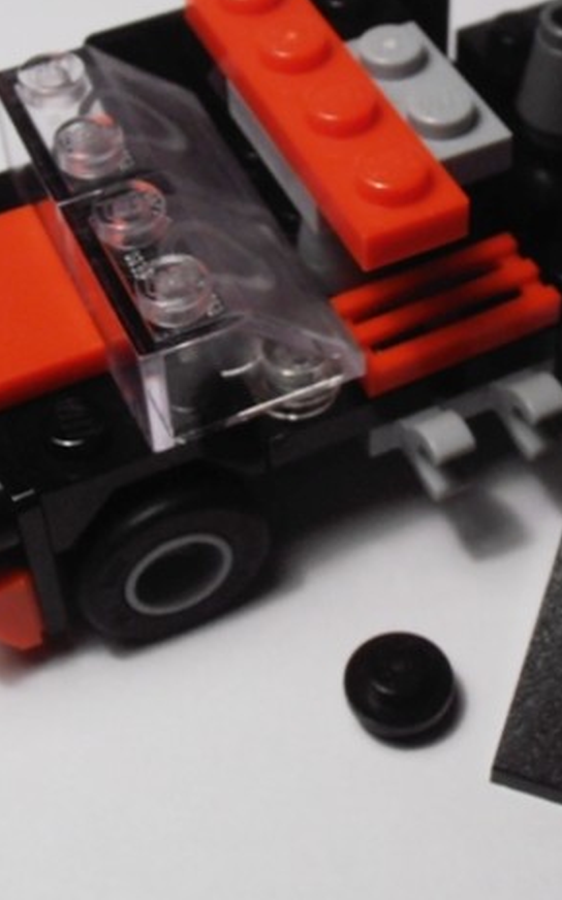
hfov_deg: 17.0
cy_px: 269
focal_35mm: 76
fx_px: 1862
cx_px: 450
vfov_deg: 26.9
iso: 80
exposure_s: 1/125
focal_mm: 6.61
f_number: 3.9
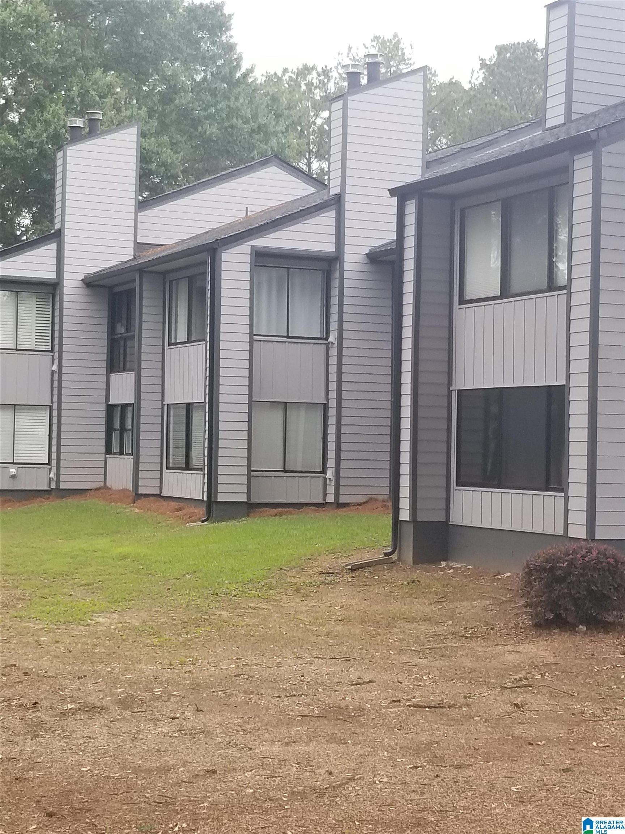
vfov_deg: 67.3
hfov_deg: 53.1
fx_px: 626
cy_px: 417
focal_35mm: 26
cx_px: 312
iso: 50
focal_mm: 4.25
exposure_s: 1/241
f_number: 1.7
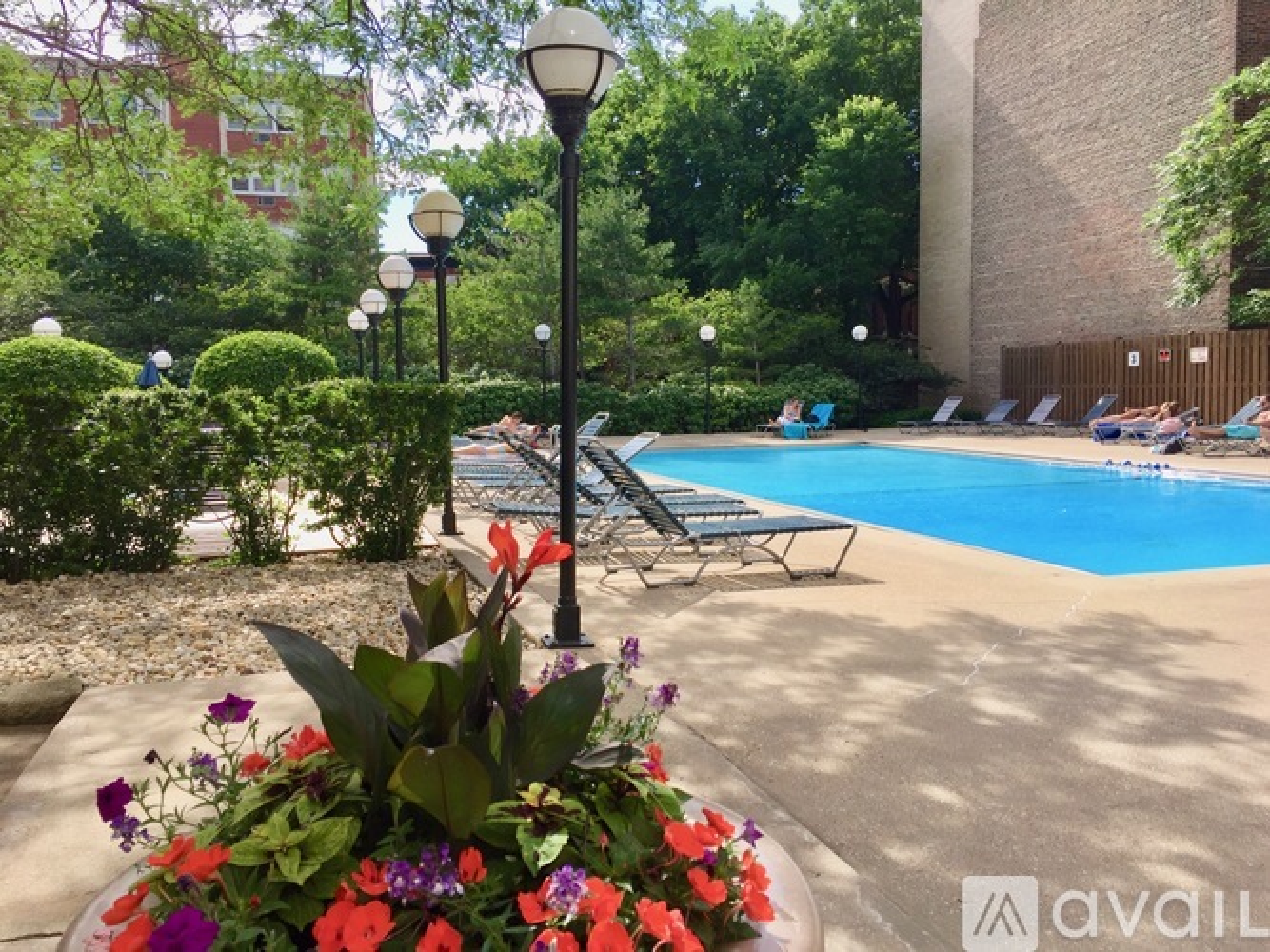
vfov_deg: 48.2
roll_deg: +1.0
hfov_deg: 61.7
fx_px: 1064
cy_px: 476
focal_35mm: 29
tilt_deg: -5.2
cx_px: 635
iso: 32
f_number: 2.2
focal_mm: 4.15
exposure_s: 1/964
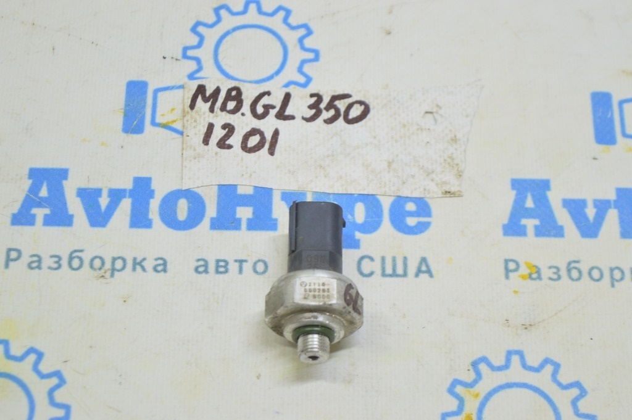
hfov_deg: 24.6
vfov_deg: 16.5
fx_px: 1447
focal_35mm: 82
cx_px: 316
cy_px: 210
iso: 400
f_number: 5.6
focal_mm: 55
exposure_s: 1/20
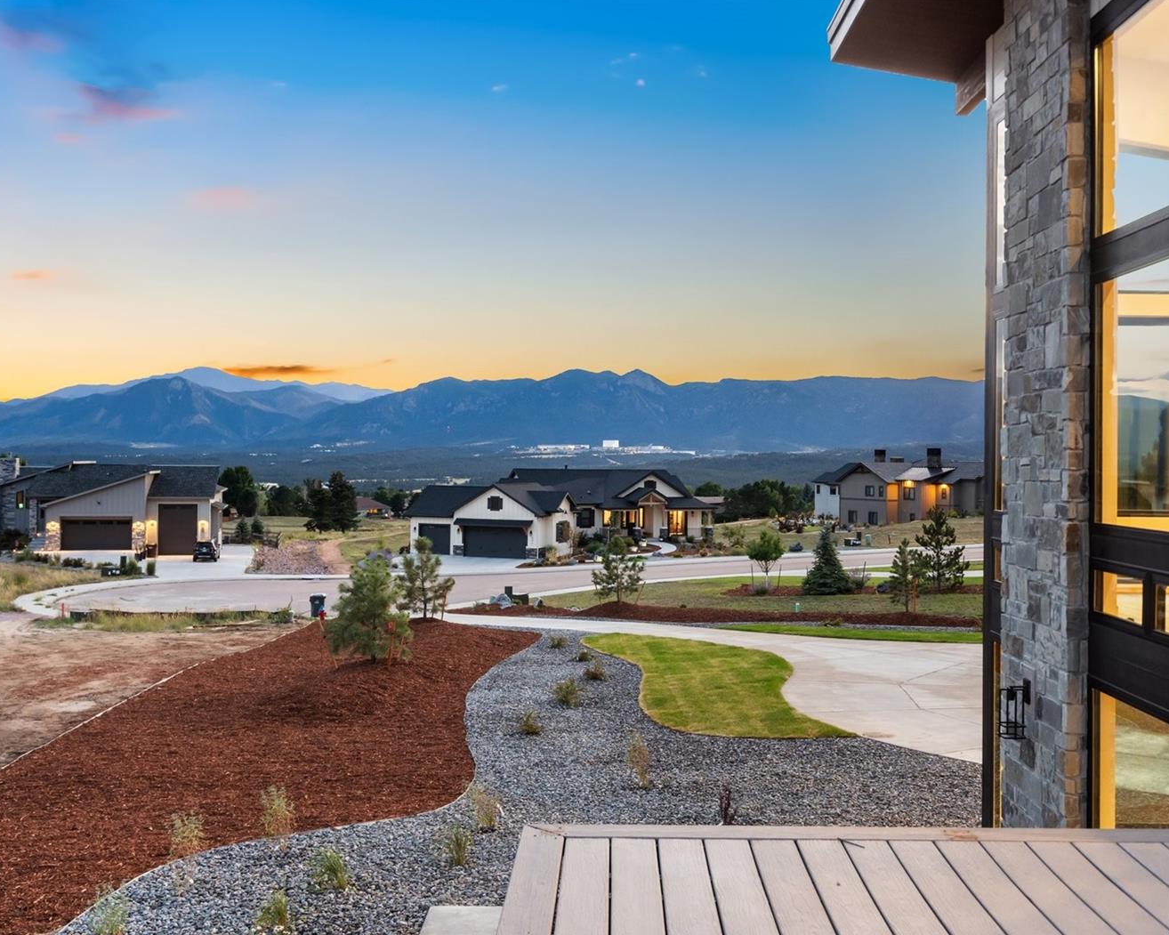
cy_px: 470
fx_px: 1107
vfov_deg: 45.8
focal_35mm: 32
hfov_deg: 55.7
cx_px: 605
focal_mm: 28
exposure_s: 1/2
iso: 1250
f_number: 7.1
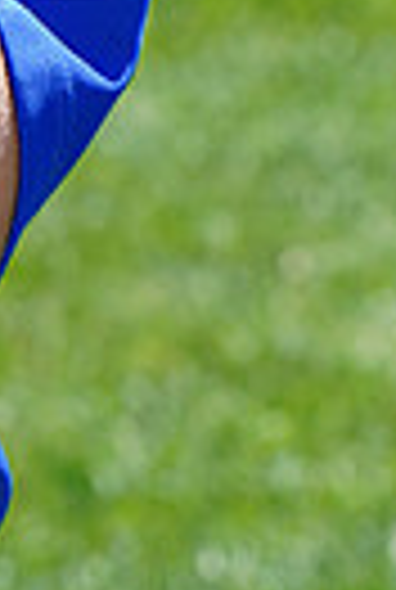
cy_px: -315
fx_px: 14508
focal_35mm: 884
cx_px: -394
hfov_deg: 1.6
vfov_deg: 2.3
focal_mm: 200
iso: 160
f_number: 9
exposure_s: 1/200
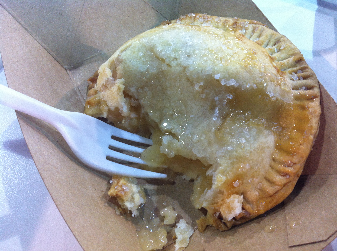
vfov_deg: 40.6
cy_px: 126
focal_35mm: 35
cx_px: 168
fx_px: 340
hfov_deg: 52.7
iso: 100
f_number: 2.8
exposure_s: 1/15
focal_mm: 3.85
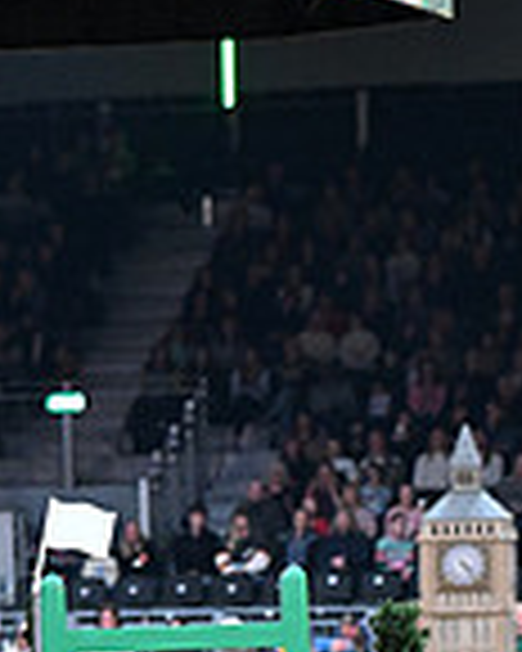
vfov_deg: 4.3
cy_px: 735
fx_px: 8709
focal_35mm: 451
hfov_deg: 3.4
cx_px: -680
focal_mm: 120
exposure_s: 1/640
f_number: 5
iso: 6400
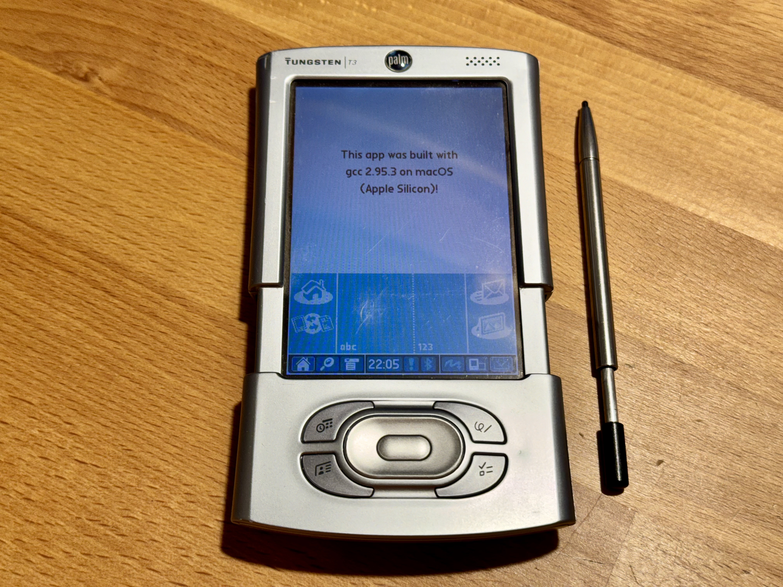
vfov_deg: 30.3
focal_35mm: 48
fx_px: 1086
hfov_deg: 39.7
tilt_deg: -64.5
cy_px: 294
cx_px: 392
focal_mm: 6.76
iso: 50
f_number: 1.78
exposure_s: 1/100
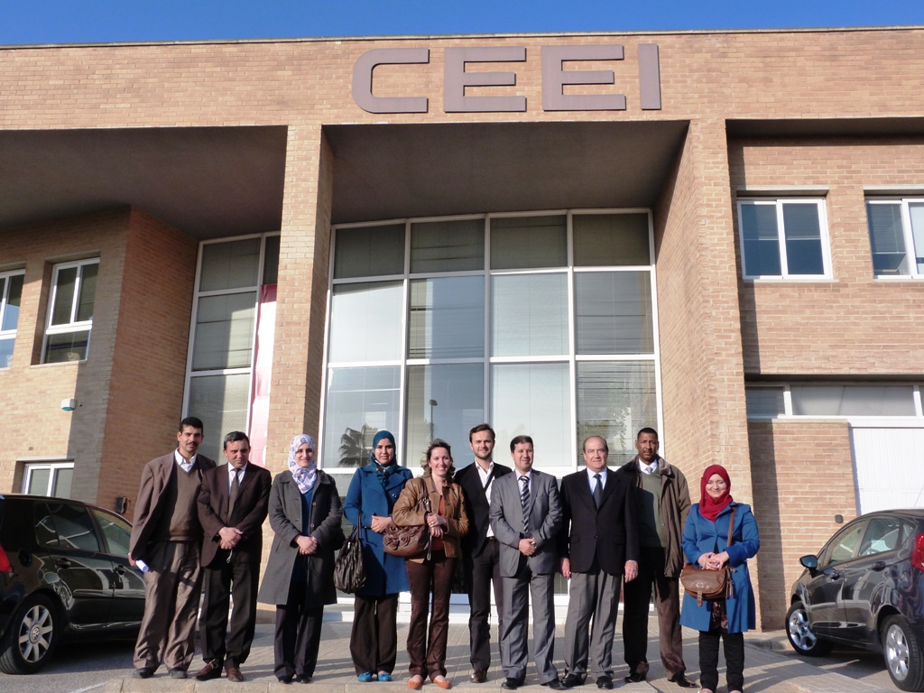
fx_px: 827
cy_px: 346
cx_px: 462
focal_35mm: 31
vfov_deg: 45.4
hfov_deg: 58.4
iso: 125
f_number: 5.6
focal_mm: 5.6
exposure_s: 1/320
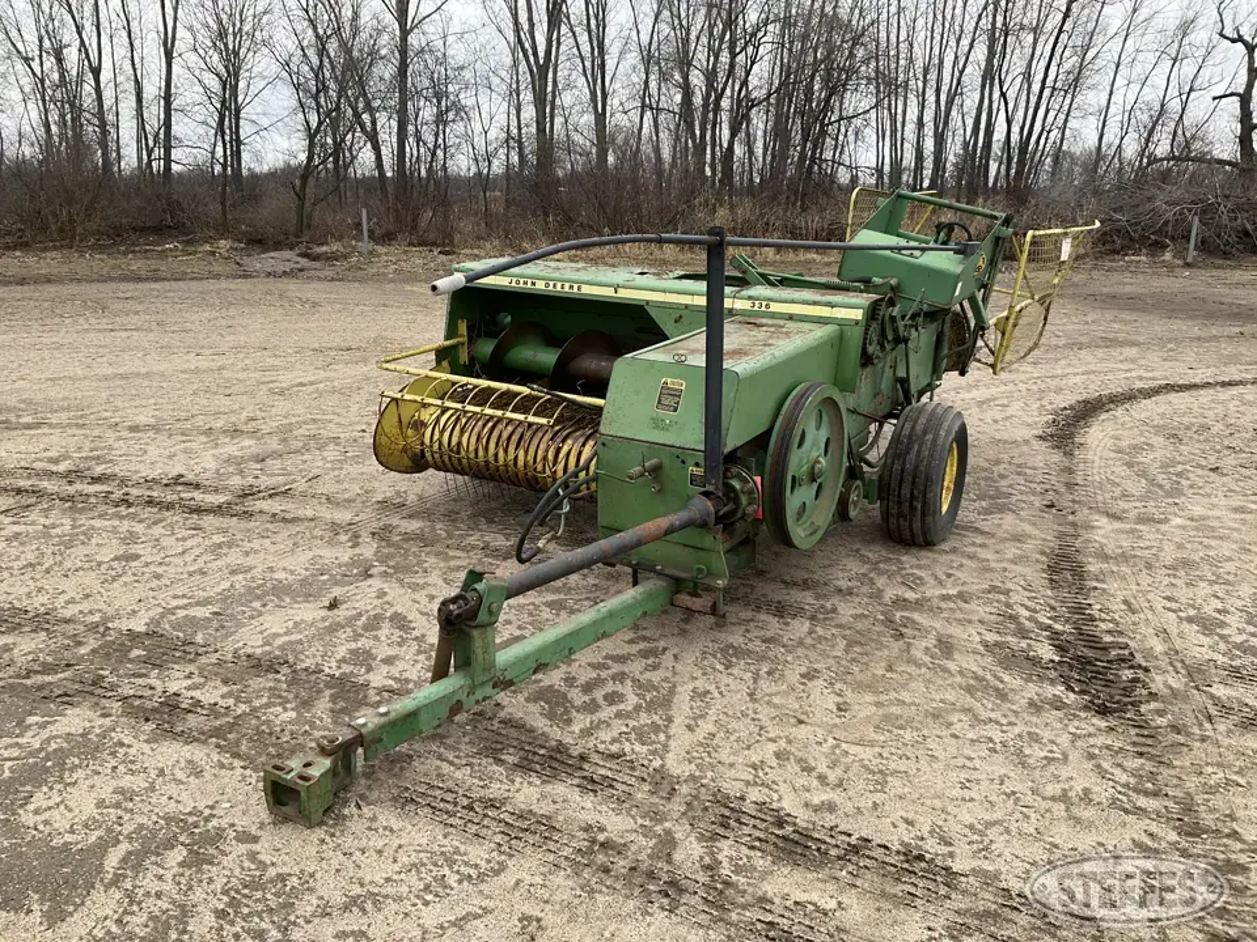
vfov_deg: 48.2
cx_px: 628
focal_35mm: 29
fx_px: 1053
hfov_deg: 61.7
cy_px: 471
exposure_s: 1/158
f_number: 1.8
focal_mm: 3
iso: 20
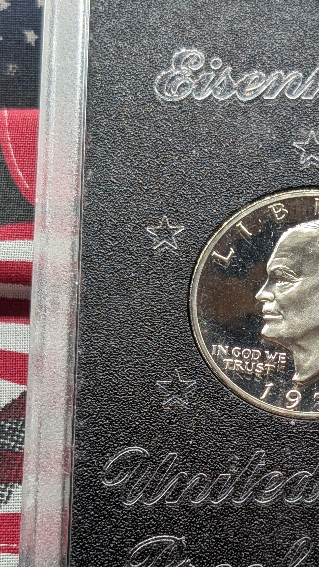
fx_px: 1459
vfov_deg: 21.9
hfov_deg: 12.3
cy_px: 366
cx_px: 358
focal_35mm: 97
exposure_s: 1/48.2
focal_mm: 6.9
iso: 19
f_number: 1.68
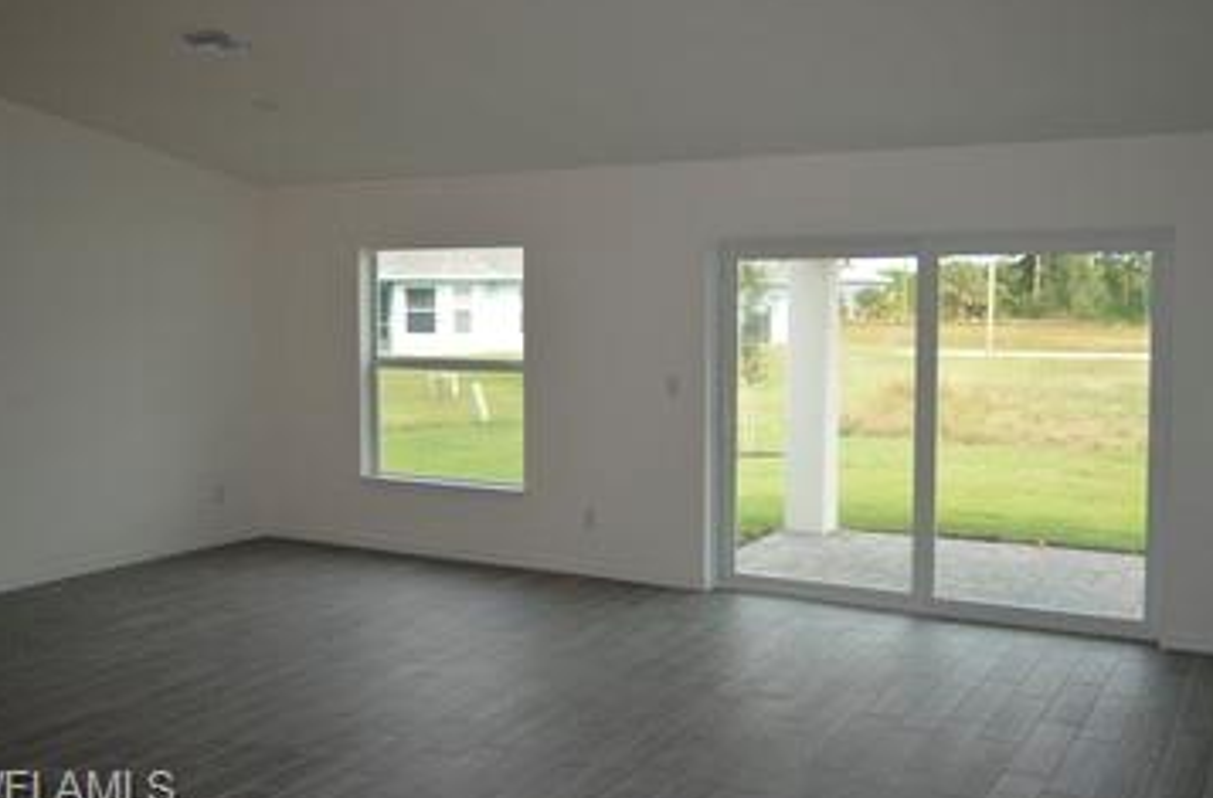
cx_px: 605
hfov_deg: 52.1
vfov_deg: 35.6
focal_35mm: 37
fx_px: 1242
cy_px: 374
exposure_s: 1/200
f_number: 3.8
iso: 200
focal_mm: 22
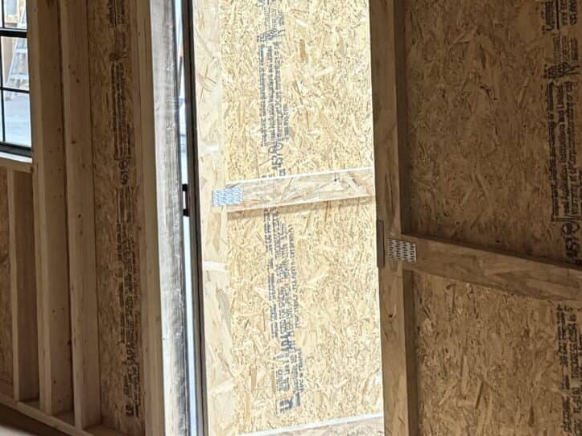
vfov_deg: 16.9
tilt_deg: -2.4
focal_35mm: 85
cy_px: -14
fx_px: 1429
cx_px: 192
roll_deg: +2.2
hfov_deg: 22.9
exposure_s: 1/40
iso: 800
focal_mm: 6.76
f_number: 1.78
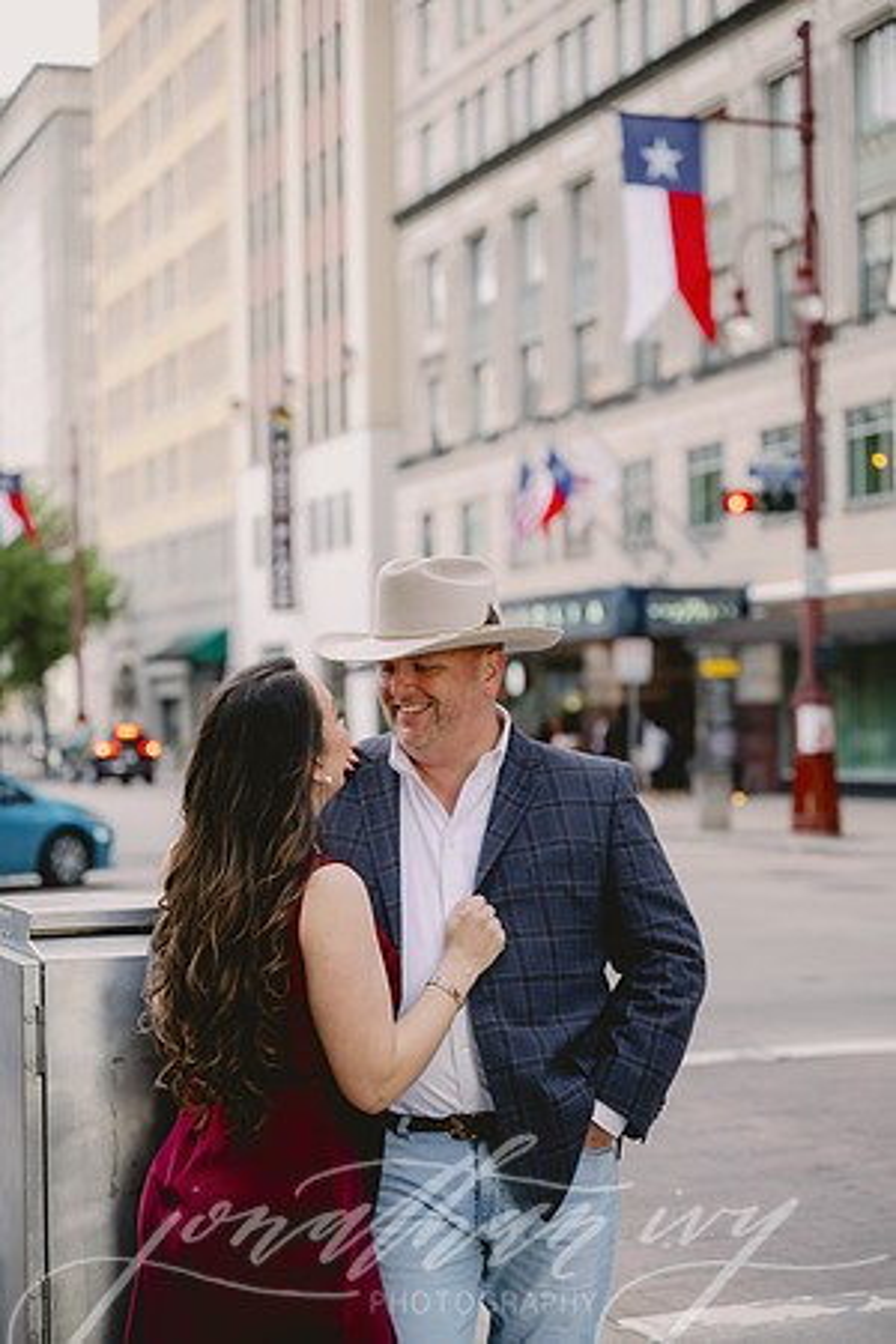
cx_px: 448
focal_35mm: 70
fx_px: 2613
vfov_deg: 28.8
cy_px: 672
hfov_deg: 19.5
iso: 400
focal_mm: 70
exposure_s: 1/250
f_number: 2.8
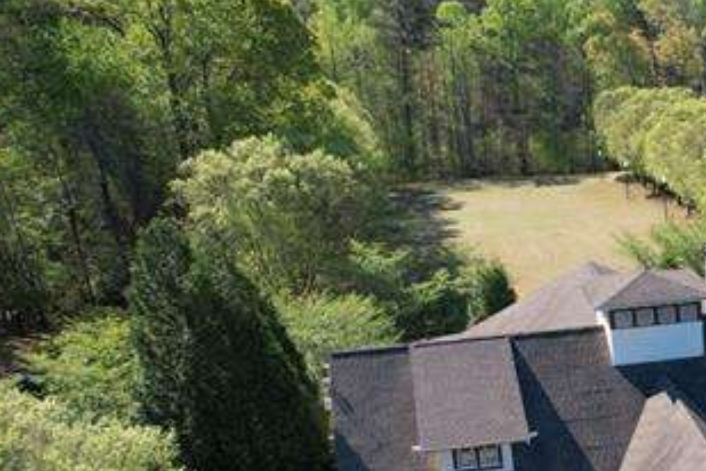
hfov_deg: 29.2
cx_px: 886
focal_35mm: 57
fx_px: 1118
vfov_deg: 23.2
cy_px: 424
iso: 100
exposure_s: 1/1000
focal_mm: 8.38
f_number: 2.8
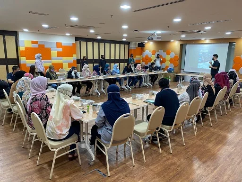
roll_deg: -0.9
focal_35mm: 26
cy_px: 91
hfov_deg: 67.3
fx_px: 182
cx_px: 121
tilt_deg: -10.6
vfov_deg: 53.1
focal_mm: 4.25
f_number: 1.8
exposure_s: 1/50
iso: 160
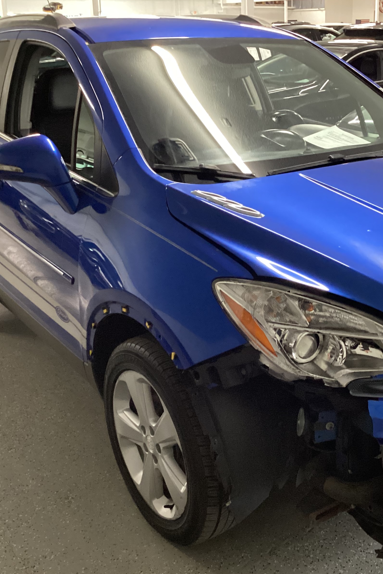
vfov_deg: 44.5
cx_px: 273
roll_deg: +0.1
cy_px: 287
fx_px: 702
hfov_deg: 30.2
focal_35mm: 44
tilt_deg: -20.8
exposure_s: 1/40
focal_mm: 3.3
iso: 400
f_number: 2.4
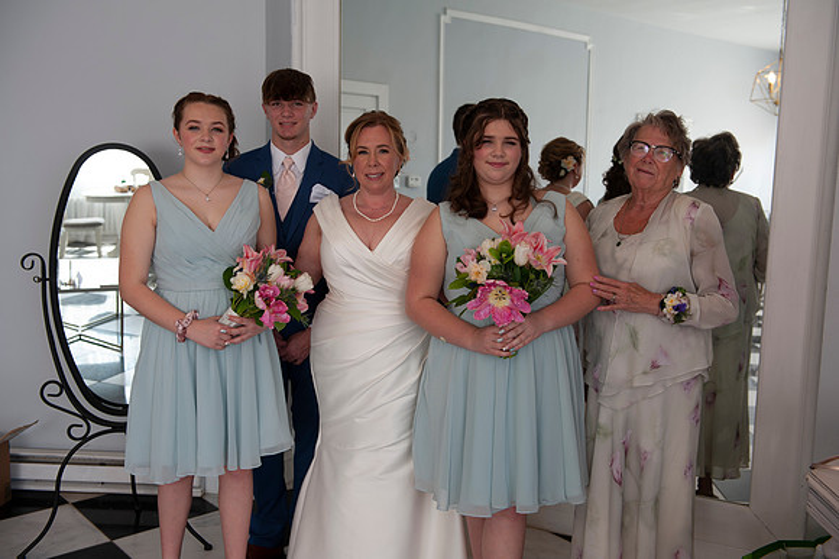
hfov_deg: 50.7
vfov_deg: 35.0
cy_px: 280
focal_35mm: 38
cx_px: 420
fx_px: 885
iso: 125
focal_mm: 38
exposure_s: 1/60
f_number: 4.5
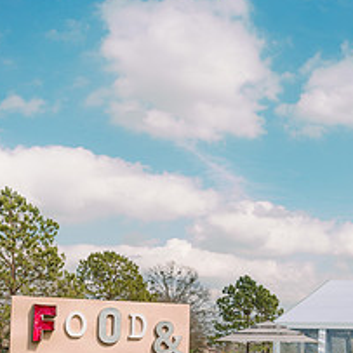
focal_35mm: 68
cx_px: 424
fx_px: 785
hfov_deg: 23.2
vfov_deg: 24.6
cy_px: 323
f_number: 4.5
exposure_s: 1/800
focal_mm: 28
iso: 64
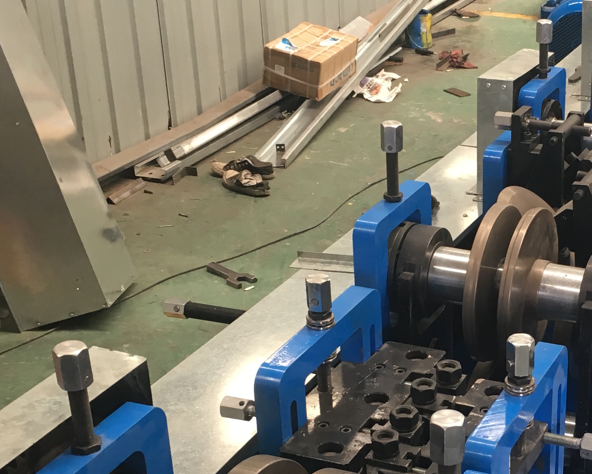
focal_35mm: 69
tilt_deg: -27.5
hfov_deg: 26.7
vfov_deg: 22.0
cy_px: 355
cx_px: 518
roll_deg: -1.7
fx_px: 1209
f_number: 2.2
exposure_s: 1/33
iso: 80
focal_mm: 4.15
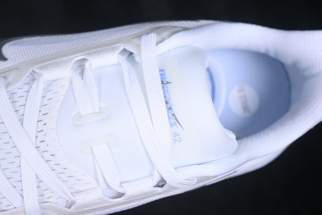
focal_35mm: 75
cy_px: 108
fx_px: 671
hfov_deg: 27.0
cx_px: 161
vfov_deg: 18.2
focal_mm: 50
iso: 160
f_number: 7.1
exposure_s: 1/80
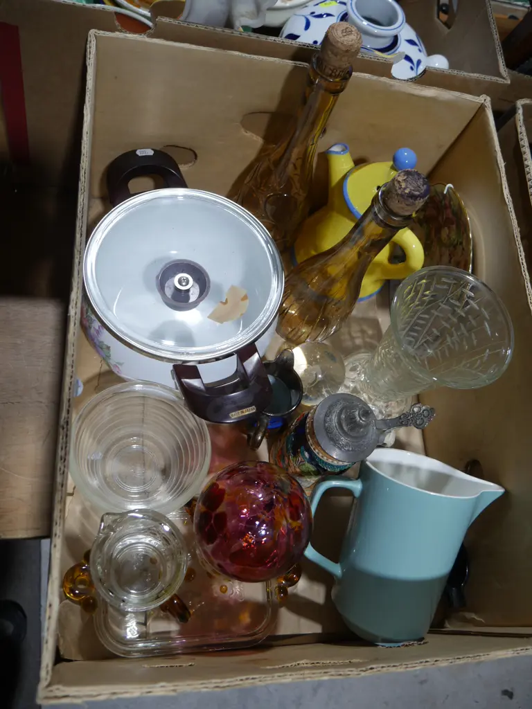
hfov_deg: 46.8
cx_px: 266
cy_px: 354
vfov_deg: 60.0
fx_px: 615
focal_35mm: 30
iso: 200
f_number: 3.6
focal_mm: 15
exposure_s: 1/100
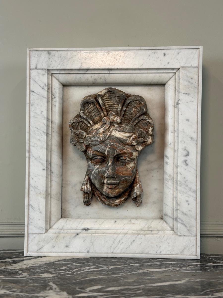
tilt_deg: +3.5
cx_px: 112
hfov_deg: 30.3
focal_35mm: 48
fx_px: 412
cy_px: 149
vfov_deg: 39.7
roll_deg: +1.3
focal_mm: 6.76
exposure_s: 1/50
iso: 50
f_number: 1.78
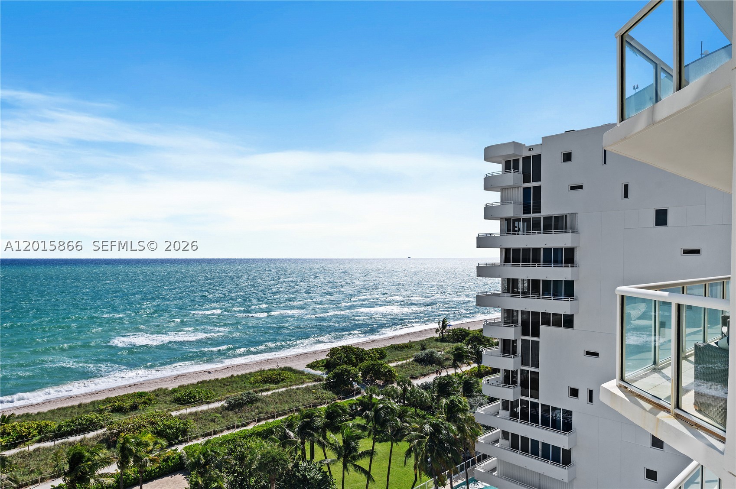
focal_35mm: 23
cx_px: 368
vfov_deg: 55.0
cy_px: 244
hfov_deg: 76.1
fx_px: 470
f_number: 8
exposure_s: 1/1600
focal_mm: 23
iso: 200
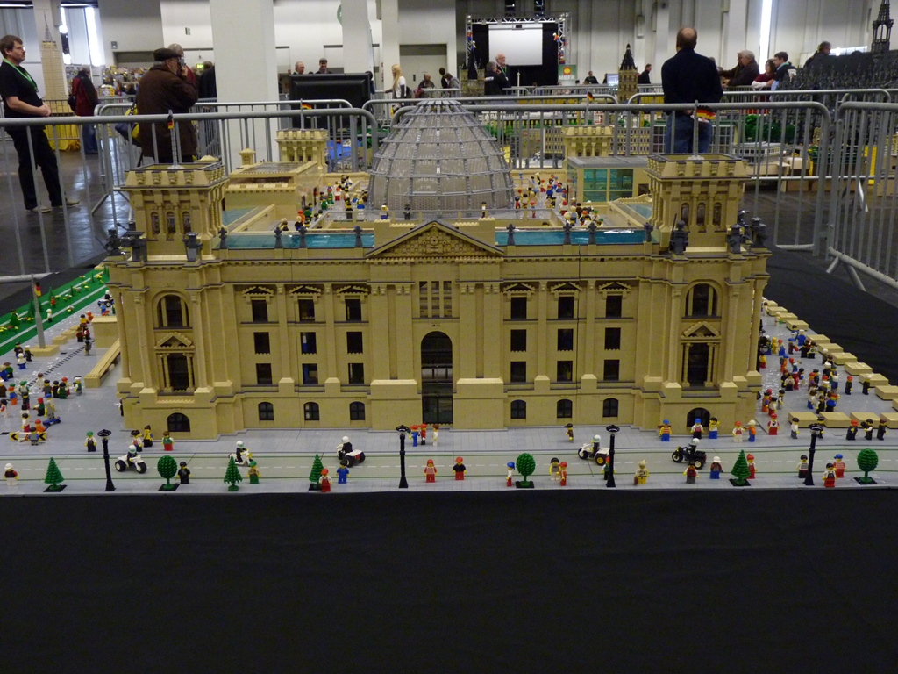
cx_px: 449
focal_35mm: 37
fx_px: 960
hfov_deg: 50.1
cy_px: 337
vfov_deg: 38.7
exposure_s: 1/25
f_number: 3
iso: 400
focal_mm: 6.5
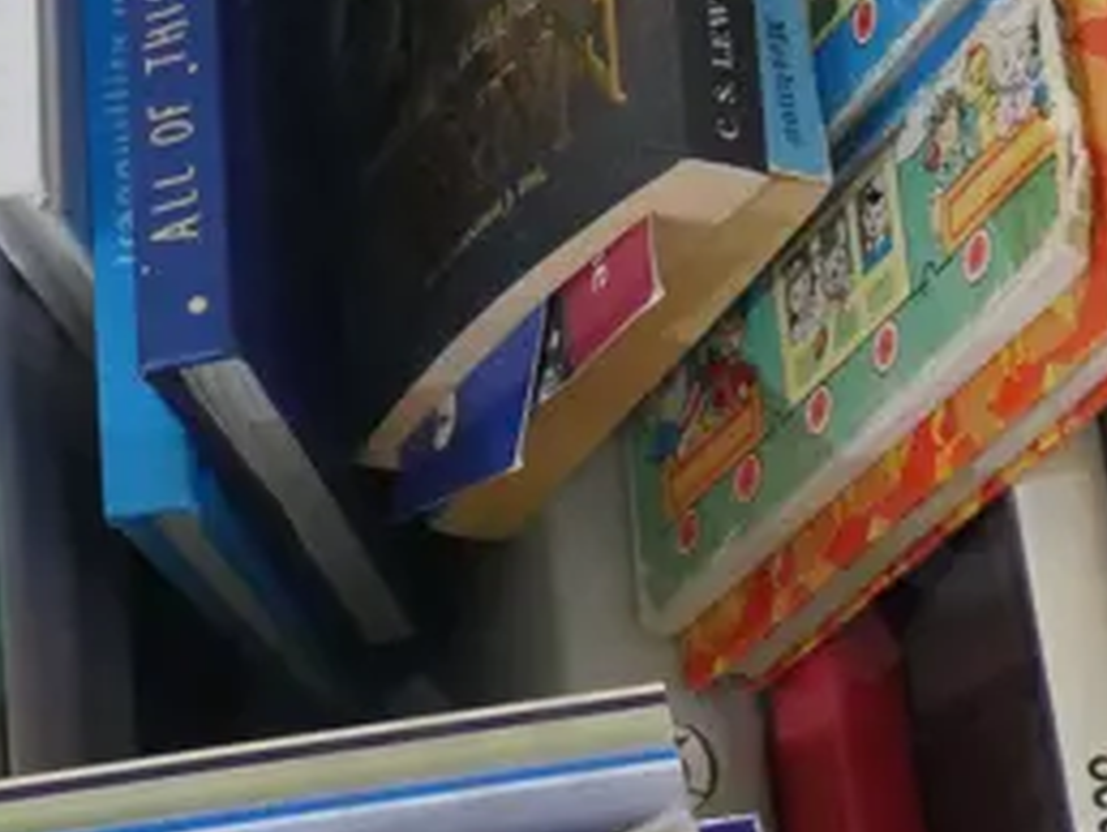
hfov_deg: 13.7
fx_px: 4577
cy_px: 470
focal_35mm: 143
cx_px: 987
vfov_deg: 10.4
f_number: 4
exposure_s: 1/40
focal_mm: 18
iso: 3200
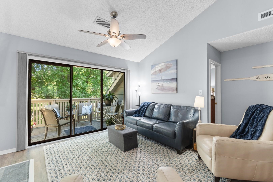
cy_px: 91
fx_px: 114
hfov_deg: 100.4
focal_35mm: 15
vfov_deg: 77.3
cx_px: 136
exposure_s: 1
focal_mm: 10
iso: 100
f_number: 4.5
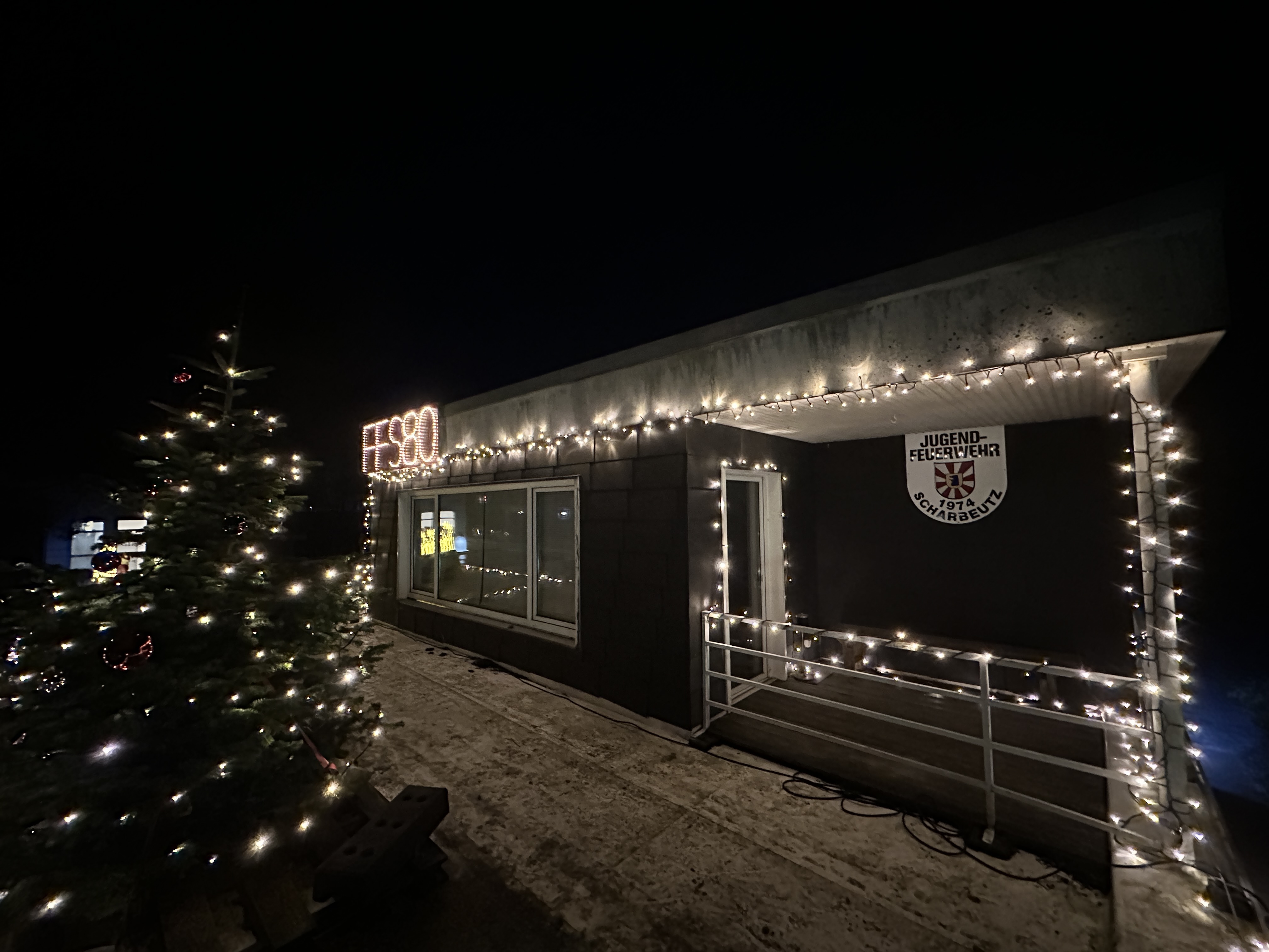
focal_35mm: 14
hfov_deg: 102.1
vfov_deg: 85.7
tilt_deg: +3.0
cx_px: 634
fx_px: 513
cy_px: 476
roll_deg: +0.4
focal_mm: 2.22
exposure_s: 1/25
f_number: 2.2
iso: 2000
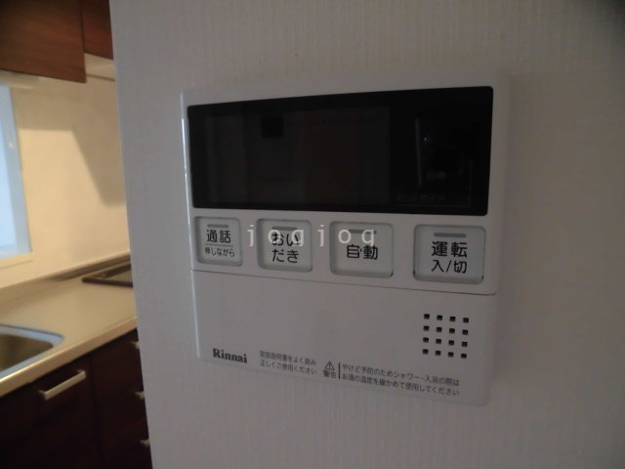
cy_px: 234
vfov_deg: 56.8
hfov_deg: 71.6
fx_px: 433
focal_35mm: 24
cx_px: 312
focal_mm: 4.3
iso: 500
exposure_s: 1/25
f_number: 3.1
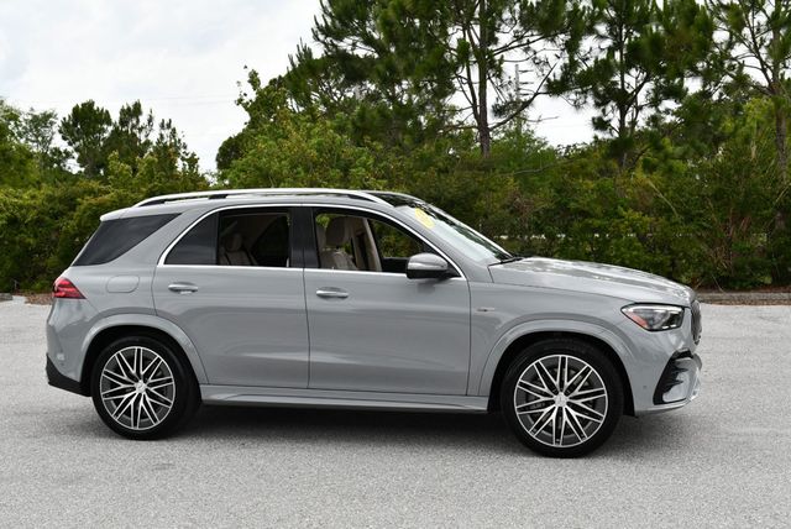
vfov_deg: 28.1
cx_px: 396
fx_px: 1056
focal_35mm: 48
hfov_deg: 41.1
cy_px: 264
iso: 110
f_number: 8
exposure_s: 1/250
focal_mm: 24
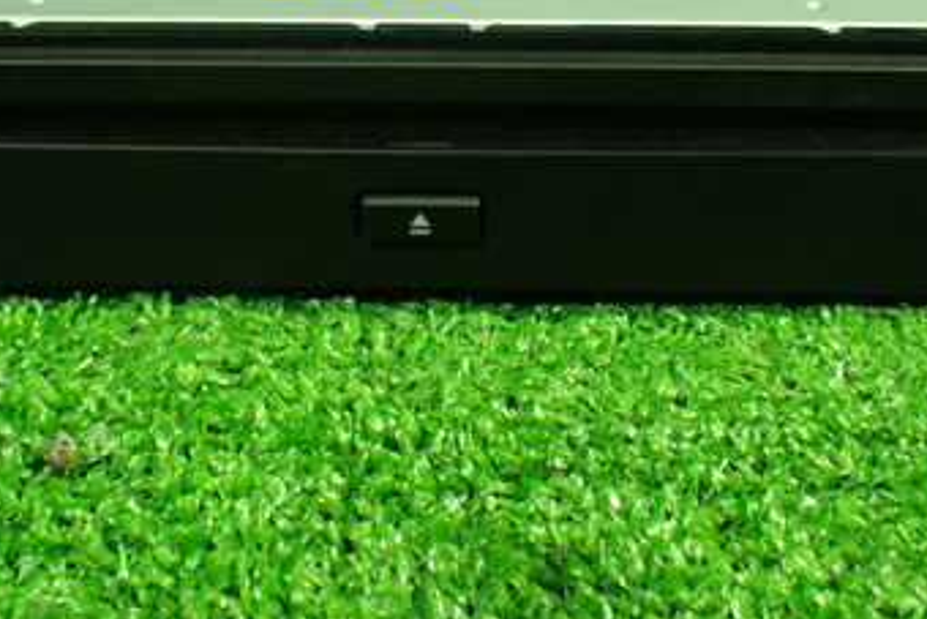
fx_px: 1417
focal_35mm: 55
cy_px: 109
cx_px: 425
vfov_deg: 24.2
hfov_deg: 36.2
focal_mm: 5.4
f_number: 2.3
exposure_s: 1/40
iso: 800
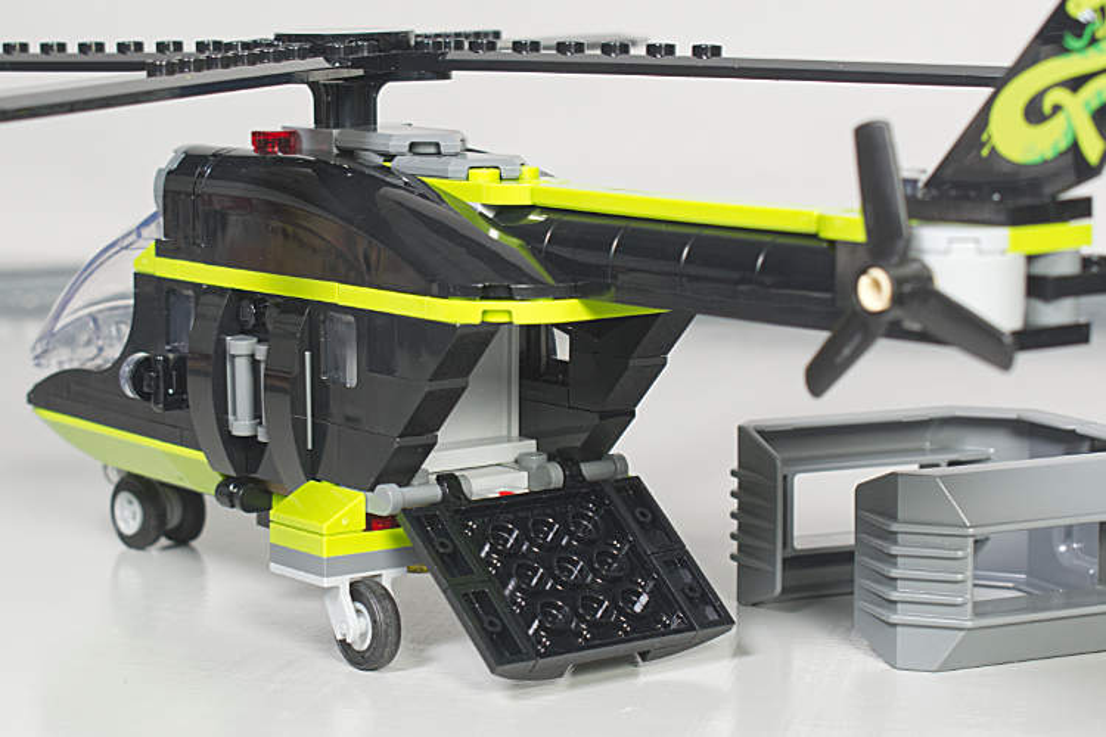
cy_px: 368
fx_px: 2212
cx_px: 553
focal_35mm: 72
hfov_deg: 28.1
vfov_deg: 18.9
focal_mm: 48
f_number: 10
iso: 640
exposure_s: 1/5
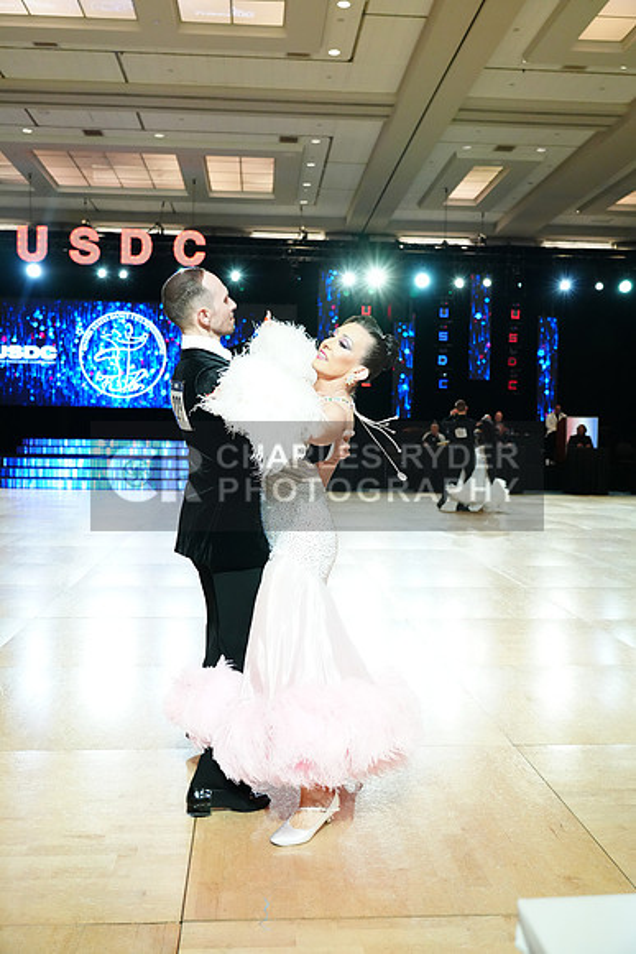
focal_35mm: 32
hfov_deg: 41.1
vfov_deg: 58.7
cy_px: 477
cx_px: 318
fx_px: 847
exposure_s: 1/500
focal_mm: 32
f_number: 4
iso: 4000
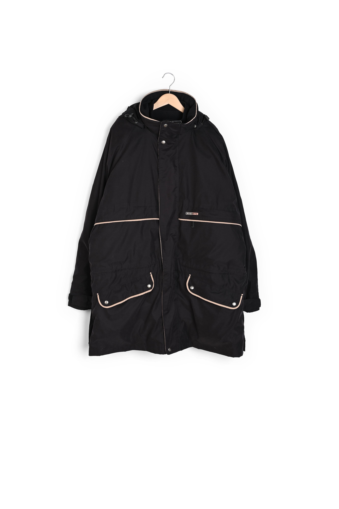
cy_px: 254
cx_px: 170
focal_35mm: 46
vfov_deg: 42.7
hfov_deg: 29.2
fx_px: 650
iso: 100
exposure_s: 1/125
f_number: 10
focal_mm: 46
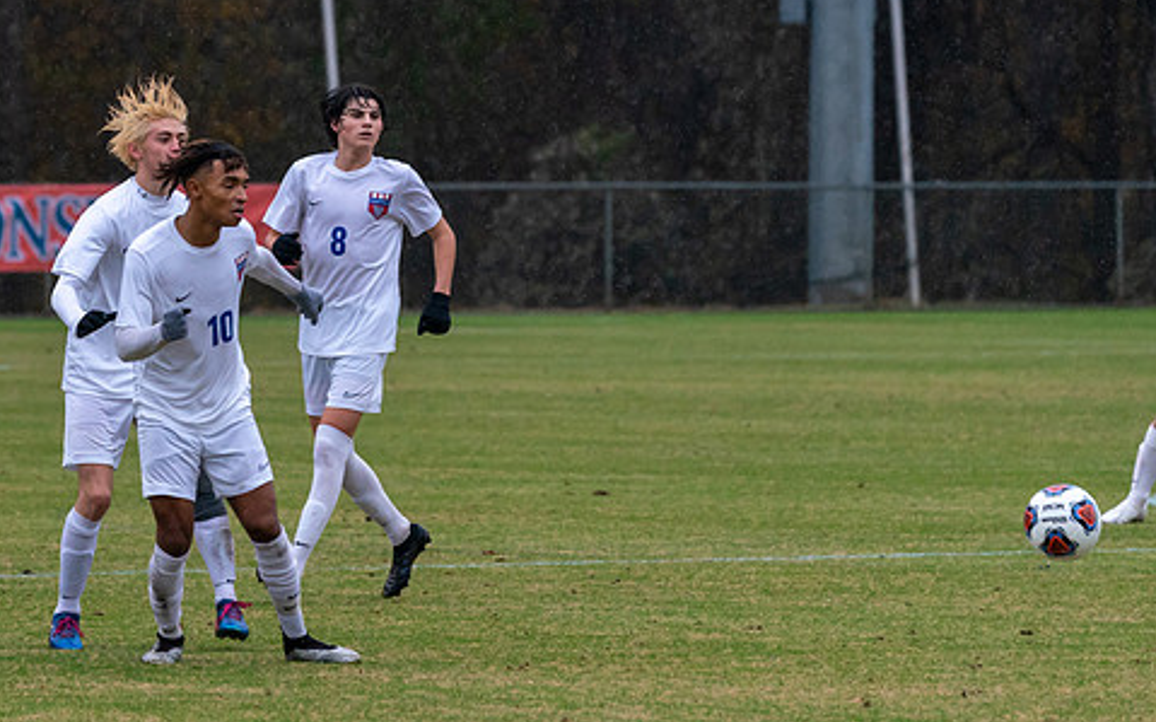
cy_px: 257
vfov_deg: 3.1
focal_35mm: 425
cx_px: 398
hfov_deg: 4.9
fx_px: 13385
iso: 2500
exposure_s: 1/1000
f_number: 5.6
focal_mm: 241
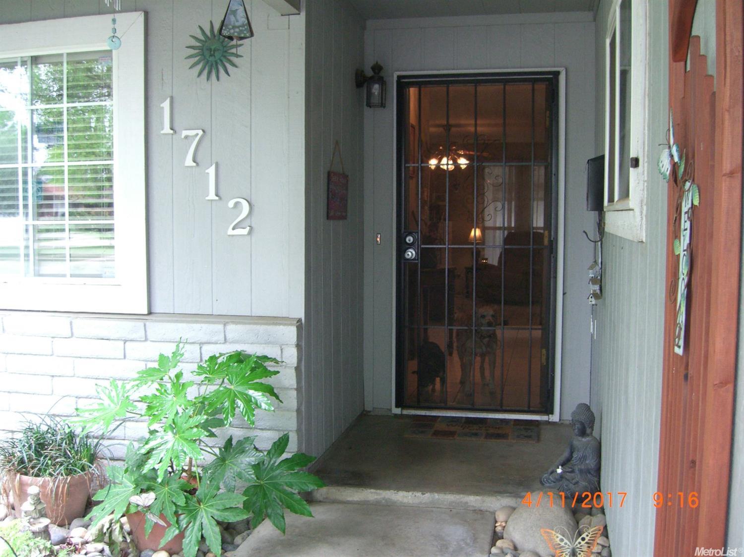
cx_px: 372
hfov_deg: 49.0
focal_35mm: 38
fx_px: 816
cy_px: 278
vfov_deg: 37.7
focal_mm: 7.9
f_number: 2.8
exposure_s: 1/60
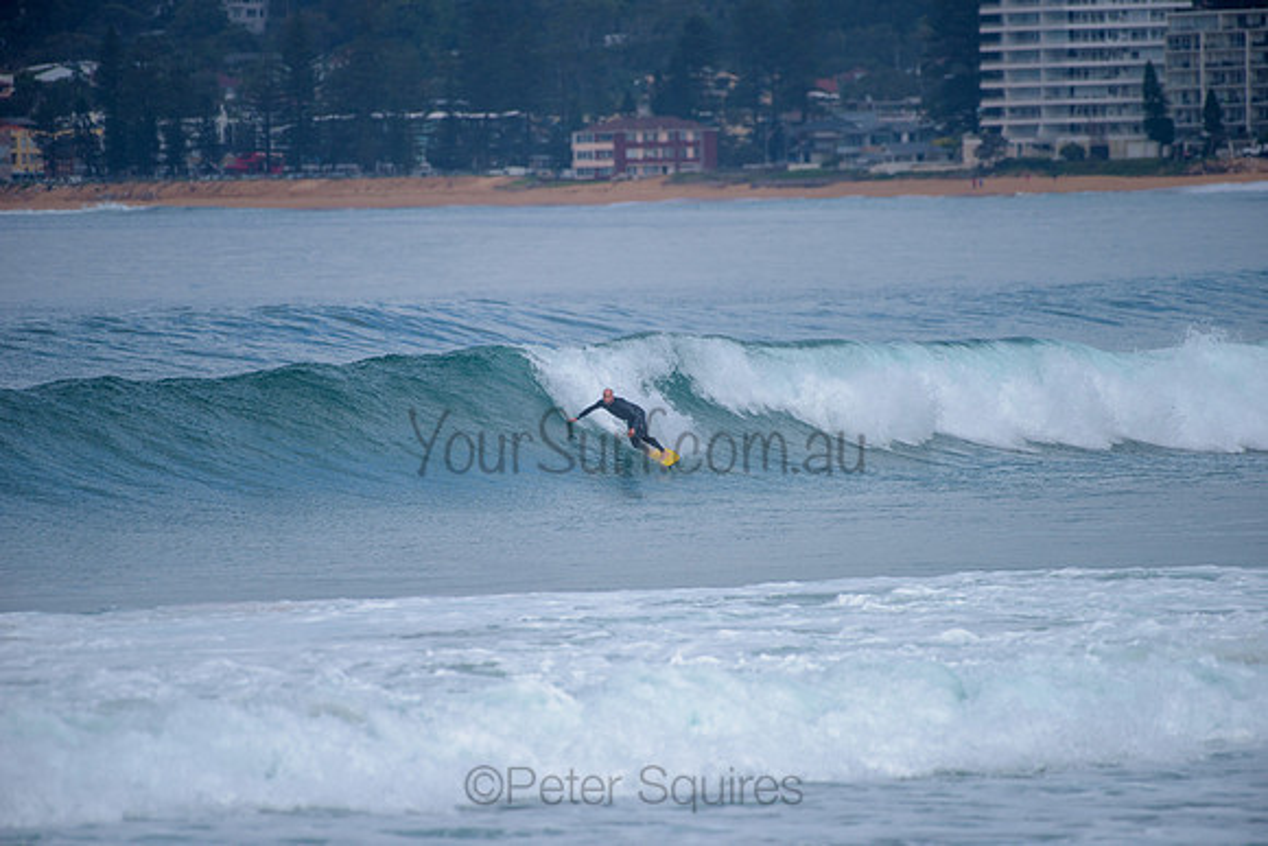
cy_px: 423
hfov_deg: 4.1
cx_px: 634
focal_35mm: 500
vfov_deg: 2.8
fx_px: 17614
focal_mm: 500
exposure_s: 1/2000
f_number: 5.6
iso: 180
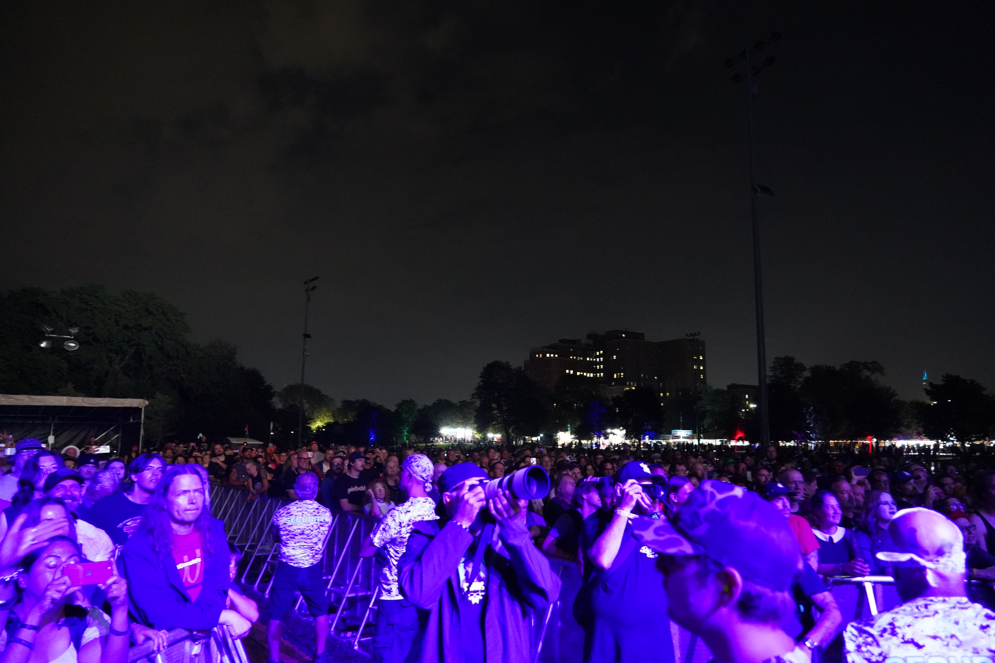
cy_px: 332
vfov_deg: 53.1
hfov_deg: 73.7
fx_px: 663
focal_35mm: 24
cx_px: 498
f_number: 4
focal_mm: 24
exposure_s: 1/60
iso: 10000
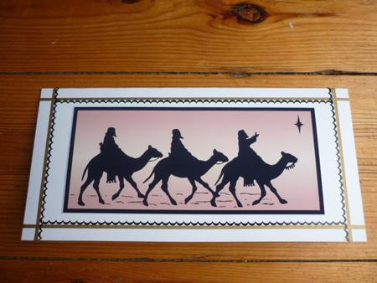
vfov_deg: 43.0
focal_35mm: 33
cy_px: 142
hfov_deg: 55.3
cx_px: 188
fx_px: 360
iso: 100
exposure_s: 1/30
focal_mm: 5.5
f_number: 2.8
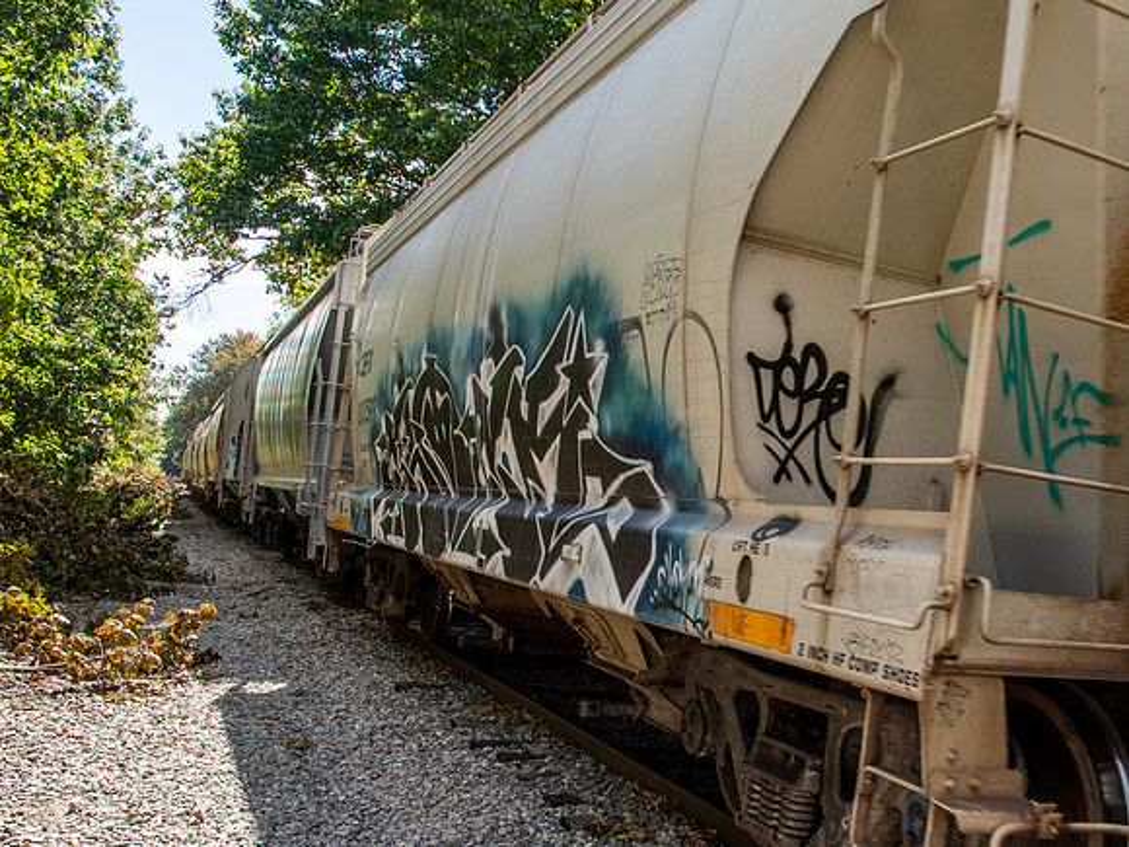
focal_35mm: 36
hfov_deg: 48.5
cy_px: 500
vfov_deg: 39.3
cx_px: 885
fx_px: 1183
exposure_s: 1/200
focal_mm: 16
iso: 500
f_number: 11
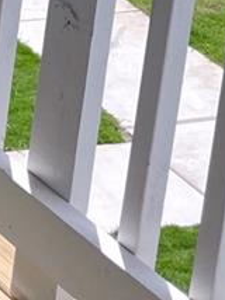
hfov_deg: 7.5
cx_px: -252
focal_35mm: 187
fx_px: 1624
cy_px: -395
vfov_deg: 9.5
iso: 32
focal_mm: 4.2
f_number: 1.6
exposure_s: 1/2959
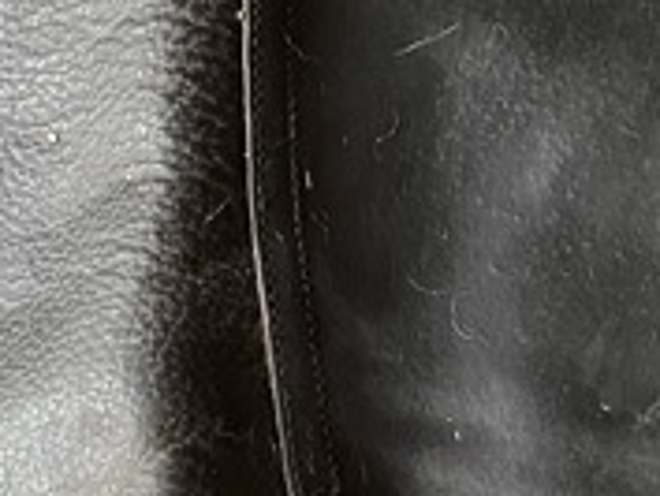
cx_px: 977
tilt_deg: -78.8
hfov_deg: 14.0
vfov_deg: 11.2
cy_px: 386
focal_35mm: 132
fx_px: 2518
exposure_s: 1/30
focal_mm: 5.1
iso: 640
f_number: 1.6
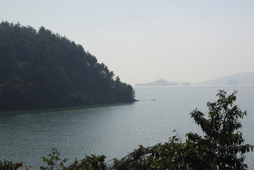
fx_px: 508
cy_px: 85
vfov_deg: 19.0
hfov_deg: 28.0
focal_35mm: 72
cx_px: 127
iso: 200
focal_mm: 47.5
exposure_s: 1/750
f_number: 11
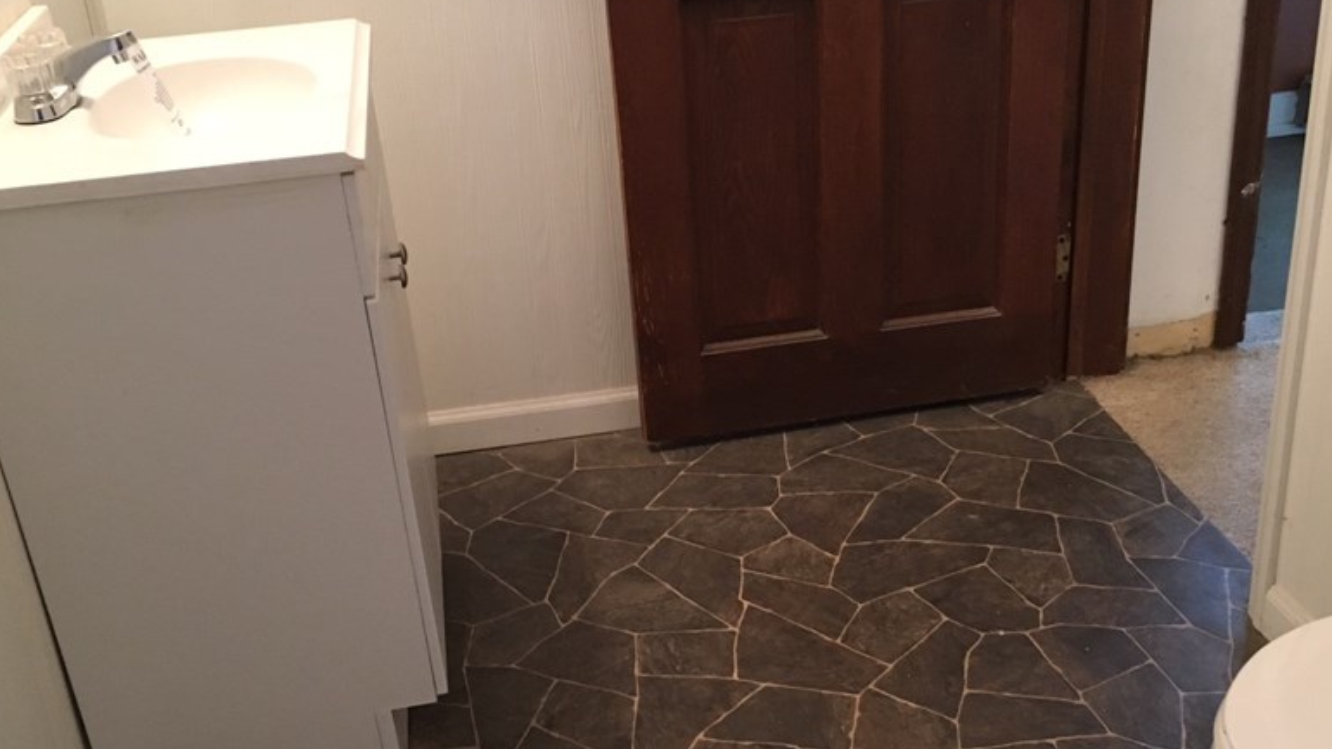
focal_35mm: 42
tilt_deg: -25.0
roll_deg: +3.8
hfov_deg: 48.3
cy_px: 417
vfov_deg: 28.3
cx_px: 711
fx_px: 1483
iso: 200
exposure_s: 1/17
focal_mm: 4.15
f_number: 2.2
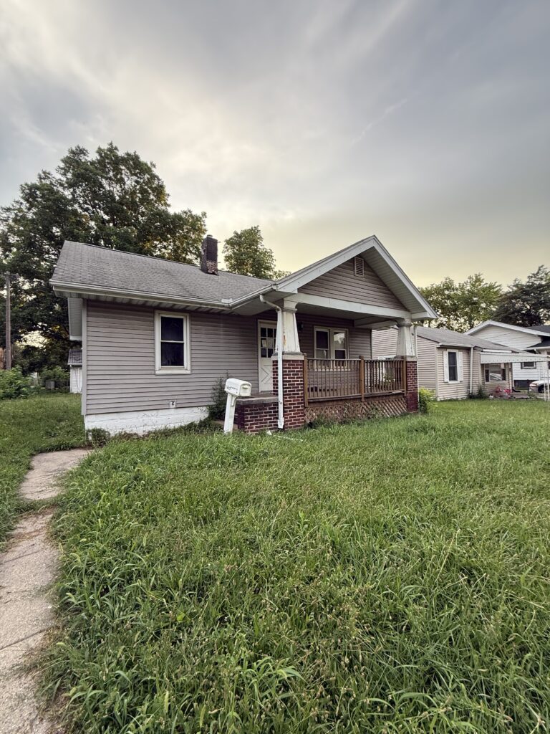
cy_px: 367
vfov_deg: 102.1
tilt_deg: +2.1
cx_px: 275
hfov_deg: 85.7
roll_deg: +1.3
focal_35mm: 14
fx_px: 297
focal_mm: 2.22
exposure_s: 1/99
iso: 50
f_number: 2.2
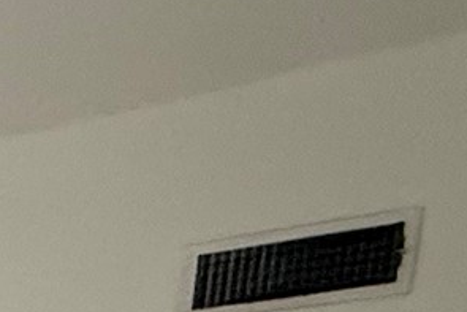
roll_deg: +1.9
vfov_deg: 10.6
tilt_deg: -11.6
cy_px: 852
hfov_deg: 12.2
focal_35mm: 101
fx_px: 1311
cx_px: -852
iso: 500
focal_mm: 2.22
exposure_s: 1/47
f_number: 2.2
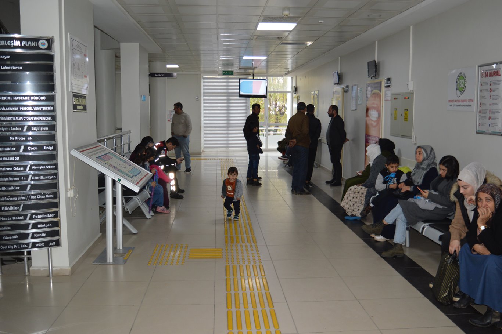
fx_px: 502
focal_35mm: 36
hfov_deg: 53.1
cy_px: 167
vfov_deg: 36.9
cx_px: 251
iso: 450
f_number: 4
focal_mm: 24
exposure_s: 1/60
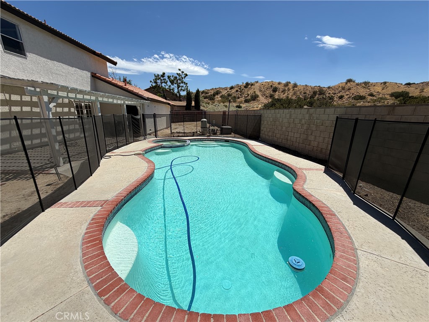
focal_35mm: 14
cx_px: 214
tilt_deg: -16.7
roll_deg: -0.3
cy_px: 161
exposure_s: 1/1431
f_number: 2.2
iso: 20
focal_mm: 2.22
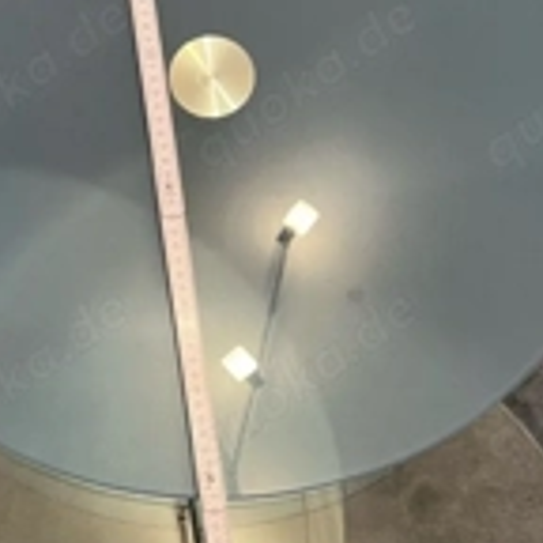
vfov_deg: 26.5
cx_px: 98
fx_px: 1136
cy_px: 419
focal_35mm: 64
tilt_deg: -77.4
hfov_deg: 26.3
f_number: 1.5
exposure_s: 1/50
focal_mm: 5.7
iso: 320
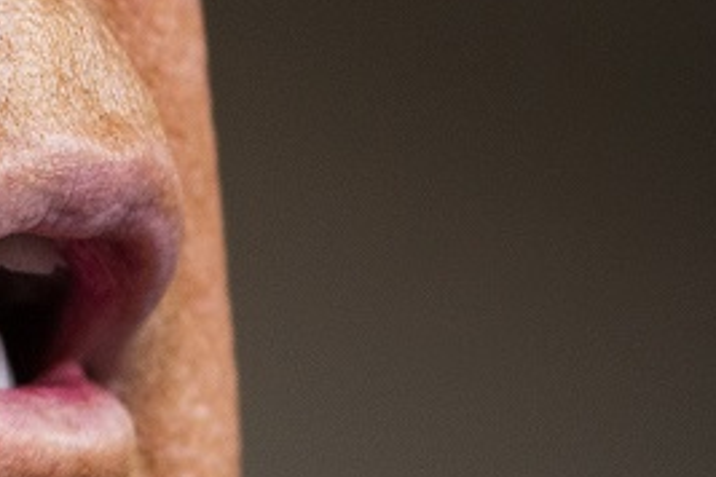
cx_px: -657
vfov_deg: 0.5
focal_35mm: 2521
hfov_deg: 0.8
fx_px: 50136
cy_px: -62
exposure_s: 1/160
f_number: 5.6
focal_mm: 560
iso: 1600
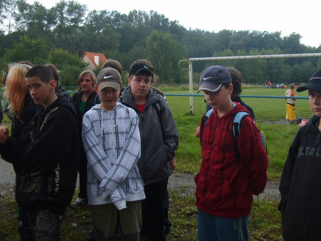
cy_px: 127
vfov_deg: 35.9
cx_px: 168
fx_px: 371
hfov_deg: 46.8
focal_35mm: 40
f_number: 2.8
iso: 50
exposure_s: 1/250
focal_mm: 5.8
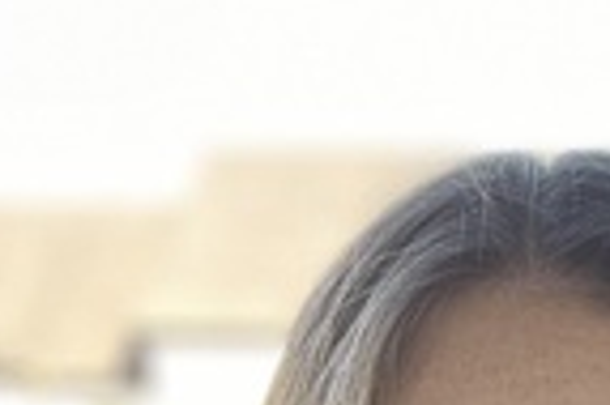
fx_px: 1845
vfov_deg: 11.1
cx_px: 574
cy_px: 870
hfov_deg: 18.4
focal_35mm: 109
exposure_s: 1/110
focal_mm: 2.71
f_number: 2.2
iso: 100
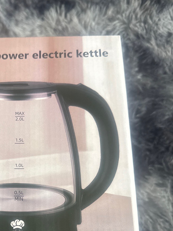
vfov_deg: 42.1
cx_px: 15
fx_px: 293
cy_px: 163
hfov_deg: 31.3
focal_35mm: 44
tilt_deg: -71.7
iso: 200
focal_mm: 6.76
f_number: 1.78
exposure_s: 1/64
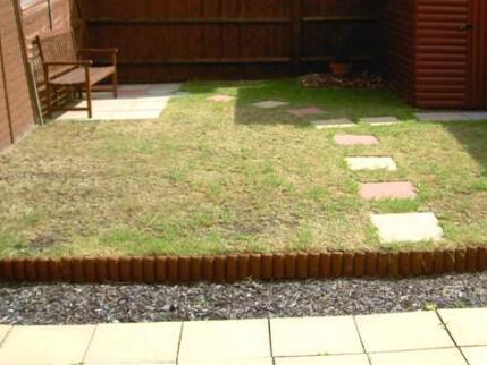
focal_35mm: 53
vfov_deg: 27.5
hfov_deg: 35.8
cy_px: 142
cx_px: 321
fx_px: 746
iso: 50
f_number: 4.7
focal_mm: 8
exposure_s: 1/250
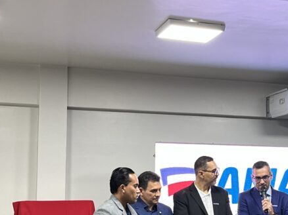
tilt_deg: +1.9
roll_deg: -0.2
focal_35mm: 76
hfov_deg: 24.6
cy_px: 152
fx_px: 632
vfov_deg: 19.3
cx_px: 279
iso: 200
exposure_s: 1/60
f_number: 1.6
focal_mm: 5.1
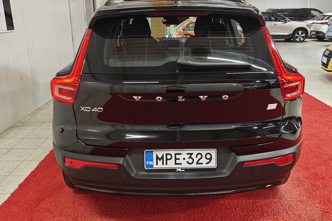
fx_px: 295
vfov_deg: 41.1
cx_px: 170
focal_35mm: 32
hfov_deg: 58.7
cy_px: 101
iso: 100
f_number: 1.8
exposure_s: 1/50
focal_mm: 5.59
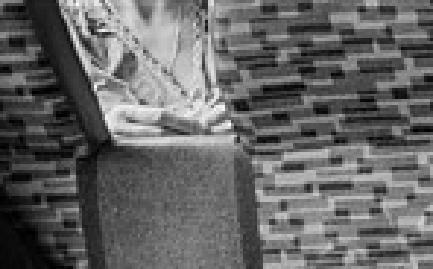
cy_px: 288
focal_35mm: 115
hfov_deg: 15.1
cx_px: 837
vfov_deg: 11.2
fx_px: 1355
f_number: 2.2
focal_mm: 28
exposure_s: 1/80
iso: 100
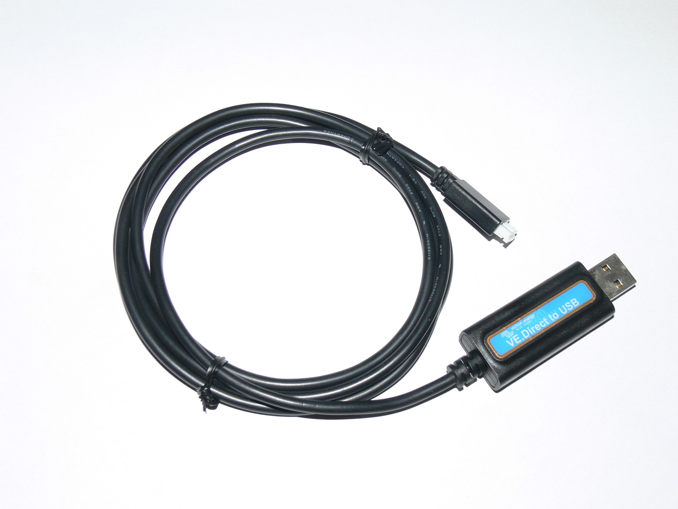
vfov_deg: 31.5
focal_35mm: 46
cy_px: 254
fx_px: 901
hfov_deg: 41.2
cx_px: 339
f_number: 6.3
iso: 80
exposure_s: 1/80
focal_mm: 9.6
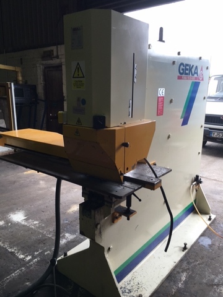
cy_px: 148
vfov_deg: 61.7
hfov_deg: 48.2
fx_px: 249
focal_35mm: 29
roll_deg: +0.2
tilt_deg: -13.7
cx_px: 112
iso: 25
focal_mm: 4.15
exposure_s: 1/50
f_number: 2.2
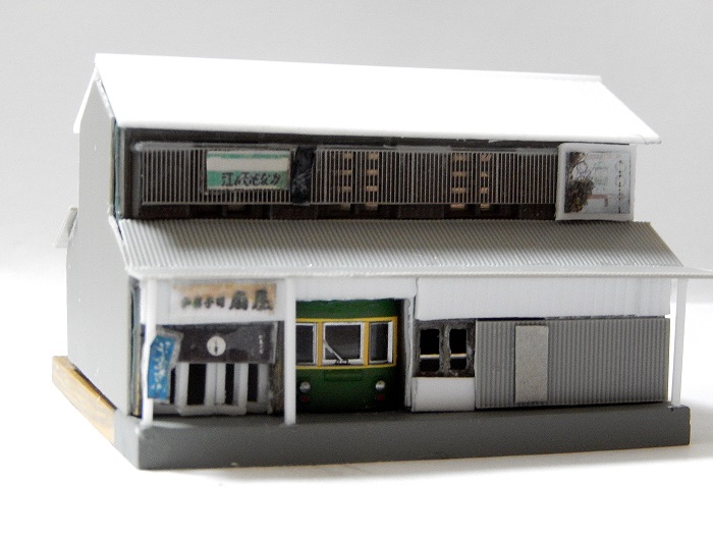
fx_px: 1751
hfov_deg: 23.0
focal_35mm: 85
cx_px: 356
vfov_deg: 17.4
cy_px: 268
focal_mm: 15.2
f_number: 5.1
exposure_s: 1/6
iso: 800
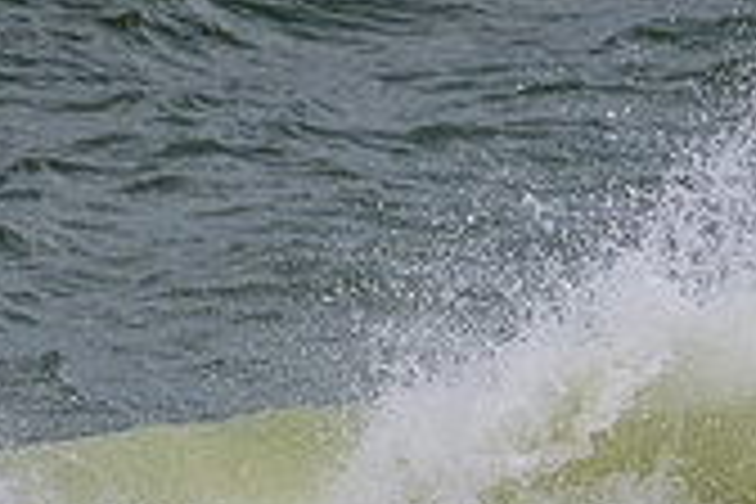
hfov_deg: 0.7
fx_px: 57955
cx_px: 990
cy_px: 574
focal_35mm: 2760
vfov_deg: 0.5
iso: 450
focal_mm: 800
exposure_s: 1/2000
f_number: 11
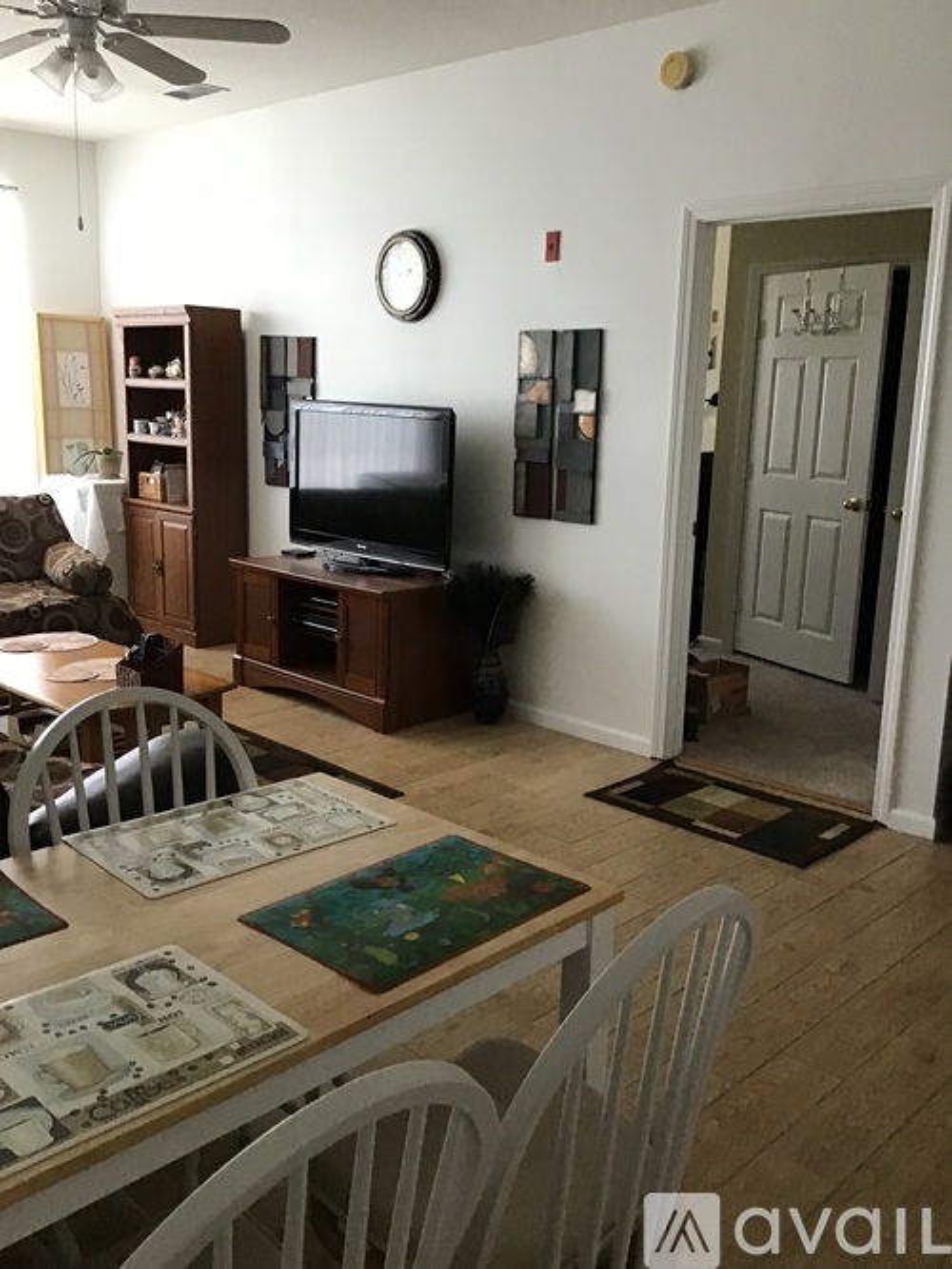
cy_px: 634
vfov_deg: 58.4
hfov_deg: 45.4
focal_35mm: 31
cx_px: 476
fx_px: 1137
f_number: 2.4
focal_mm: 3.3
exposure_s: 1/30
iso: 200
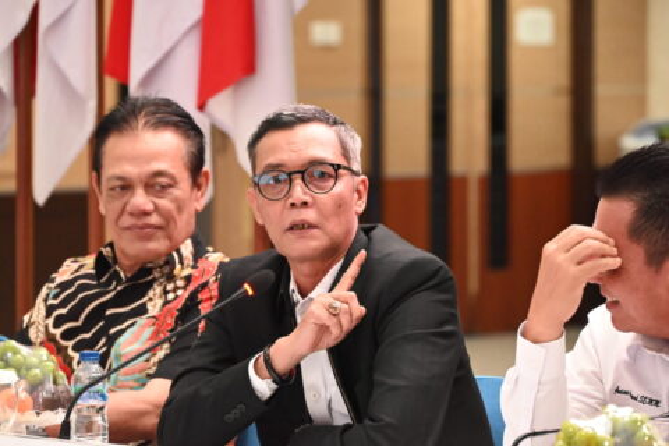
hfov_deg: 10.3
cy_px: 223
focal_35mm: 200
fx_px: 3716
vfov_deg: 6.9
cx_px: 334
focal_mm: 200
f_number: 7.1
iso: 10000
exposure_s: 1/60
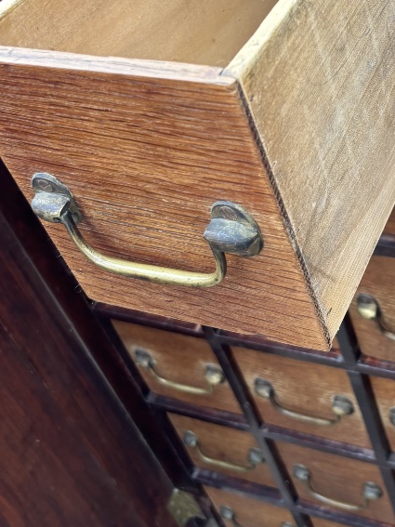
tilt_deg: -35.1
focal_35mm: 55
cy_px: 98
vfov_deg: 33.8
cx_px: 390
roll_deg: +9.0
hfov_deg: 25.3
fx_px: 837
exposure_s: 1/229
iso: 50
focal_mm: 5.96
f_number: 1.6
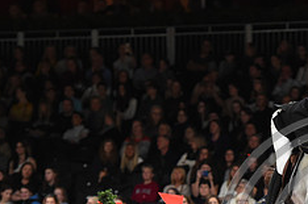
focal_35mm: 360
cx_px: 337
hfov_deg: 5.7
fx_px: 3074
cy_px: 228
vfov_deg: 3.8
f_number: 3.5
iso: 5000
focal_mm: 145
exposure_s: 1/800
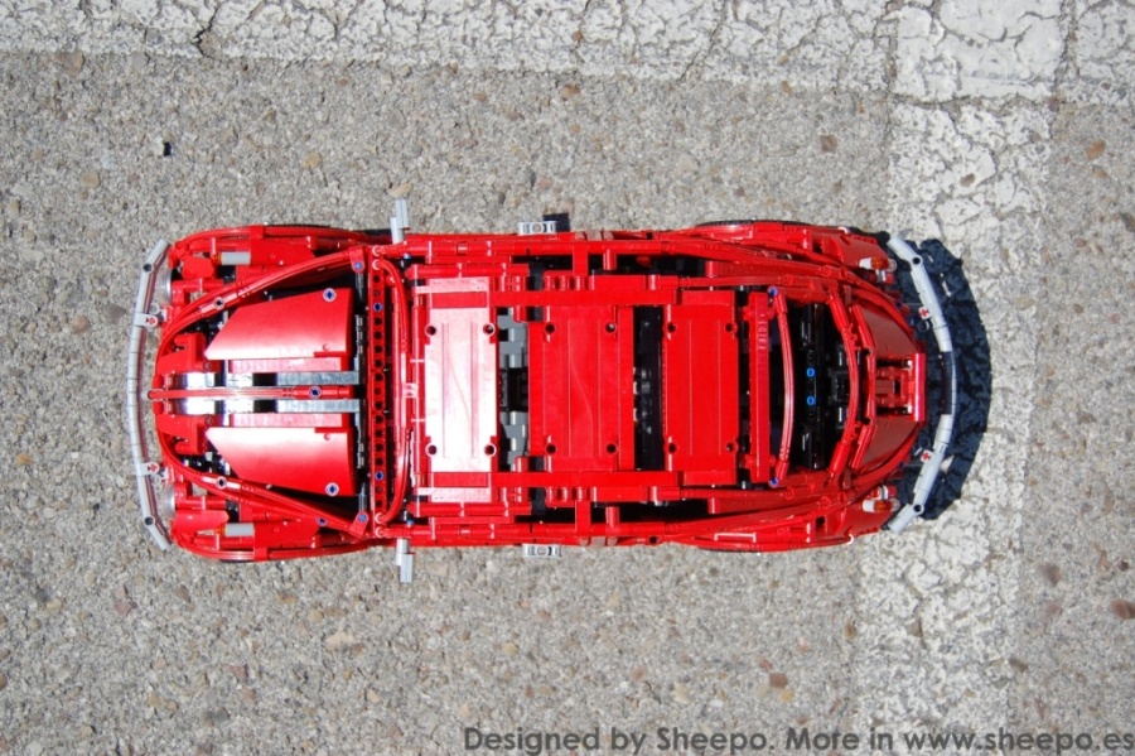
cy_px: 378
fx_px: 1418
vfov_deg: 29.8
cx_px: 568
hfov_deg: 43.6
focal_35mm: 45
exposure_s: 1/1600
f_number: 4.2
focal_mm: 30
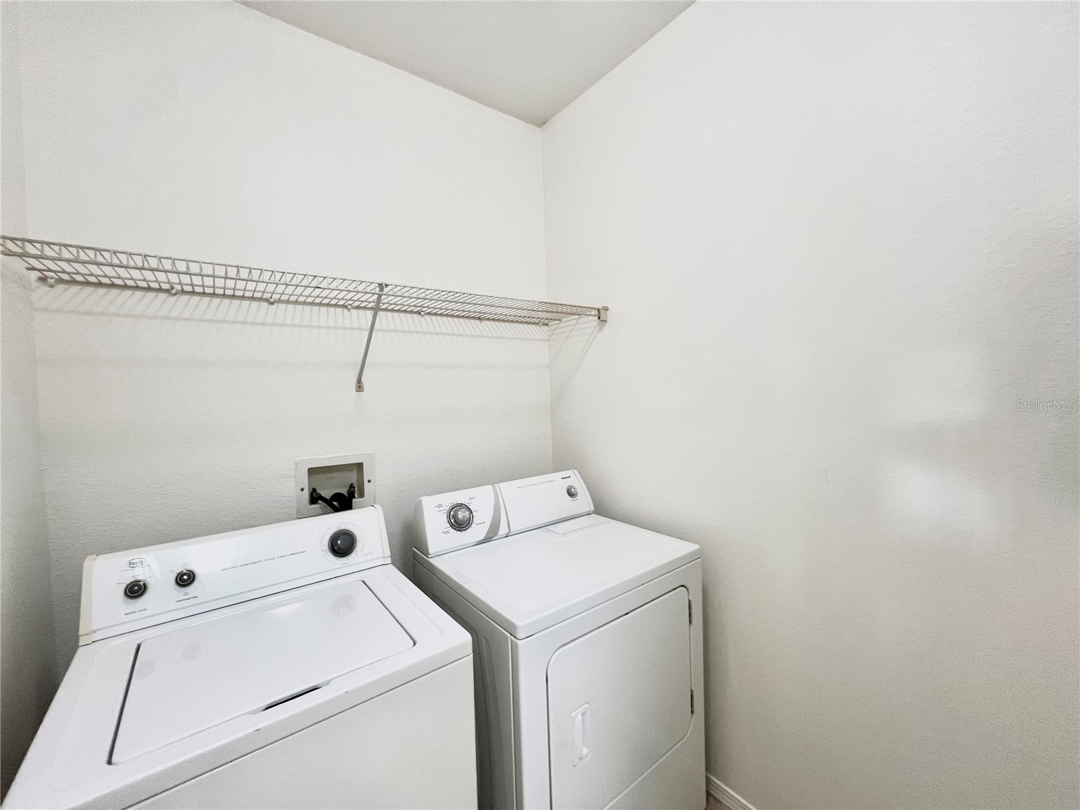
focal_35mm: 13
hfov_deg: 106.2
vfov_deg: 89.9
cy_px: 405
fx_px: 406
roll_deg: +1.5
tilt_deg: -2.8
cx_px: 540
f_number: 1.8
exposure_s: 1/120
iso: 200
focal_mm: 1.57
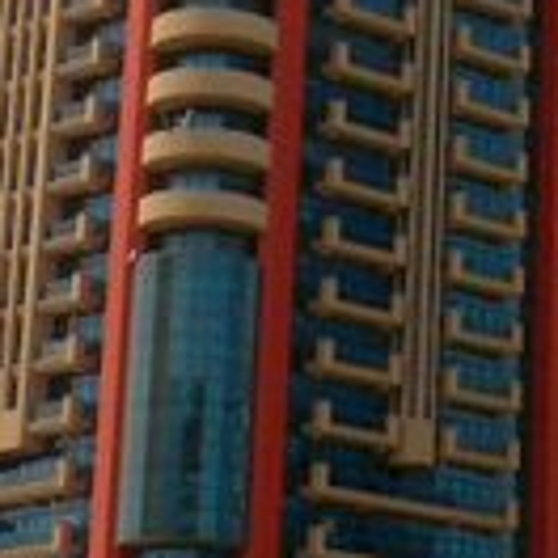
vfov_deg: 9.8
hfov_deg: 9.9
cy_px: -326
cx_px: 786
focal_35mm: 173
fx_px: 3155
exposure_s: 1/500
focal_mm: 6
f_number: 5.6
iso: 80
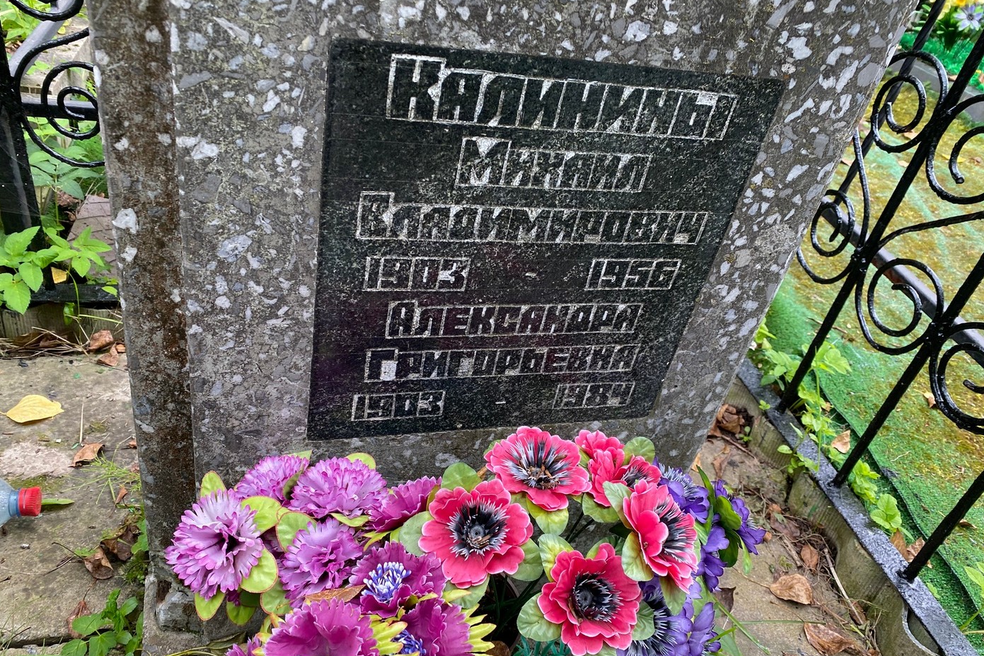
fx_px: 765
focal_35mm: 28
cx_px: 475
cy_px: 344
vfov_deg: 46.4
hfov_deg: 65.5
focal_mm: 4.25
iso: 32
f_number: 1.8
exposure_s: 1/121
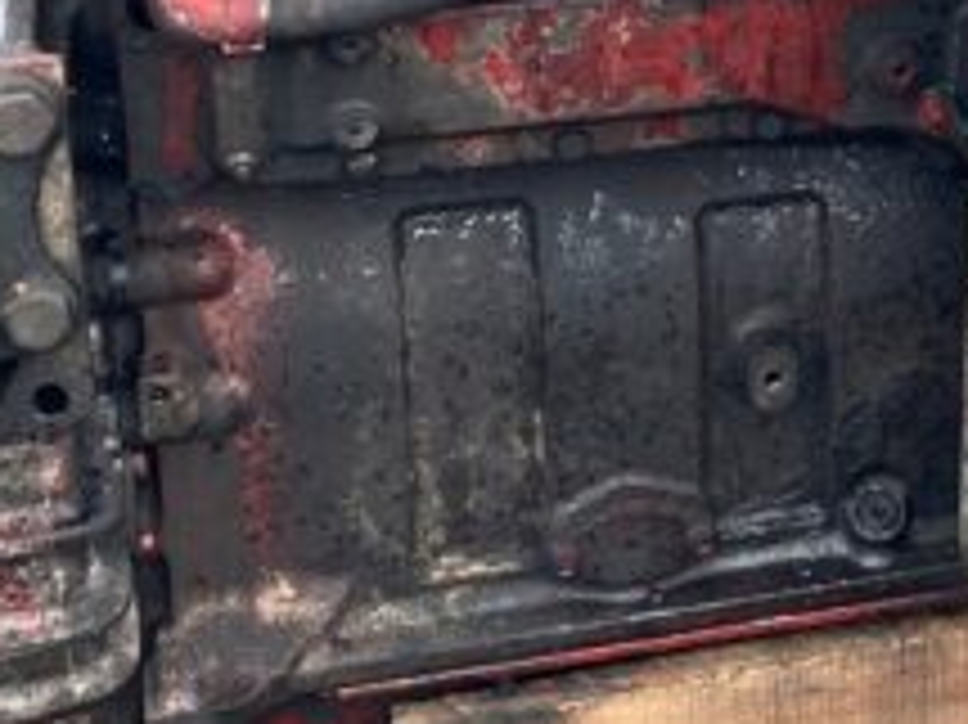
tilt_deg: -23.5
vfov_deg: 14.3
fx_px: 2795
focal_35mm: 100
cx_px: 1207
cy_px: -153
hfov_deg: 18.5
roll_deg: -1.9
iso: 20
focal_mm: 3.99
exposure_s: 1/403
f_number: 1.8
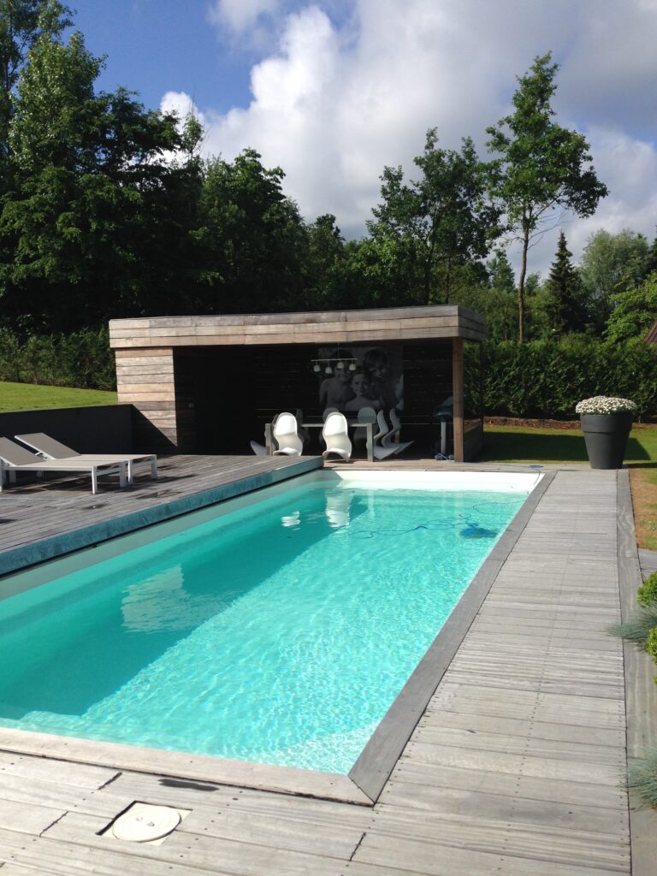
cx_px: 328
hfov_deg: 42.9
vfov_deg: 55.4
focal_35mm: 33
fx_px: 835
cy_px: 438
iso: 50
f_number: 2.4
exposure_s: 1/2262
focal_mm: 4.12
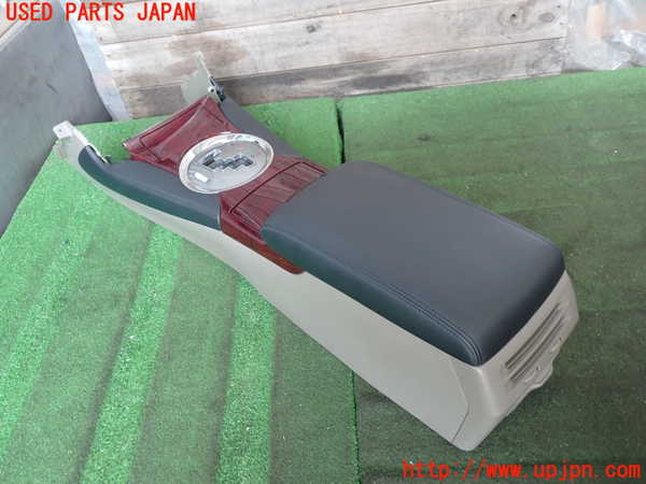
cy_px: 242
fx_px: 560
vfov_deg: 46.8
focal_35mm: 30
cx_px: 323
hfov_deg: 60.0
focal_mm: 5.4
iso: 200
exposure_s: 1/60
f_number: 2.3
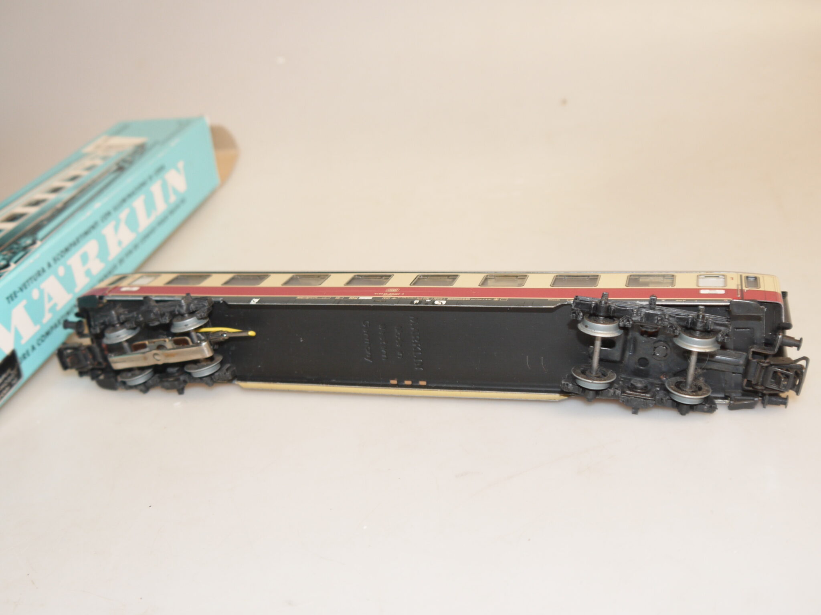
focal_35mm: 39
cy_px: 308
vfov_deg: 36.8
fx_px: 925
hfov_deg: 47.9
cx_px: 410
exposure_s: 1/60
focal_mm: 14
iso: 100
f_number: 3.5
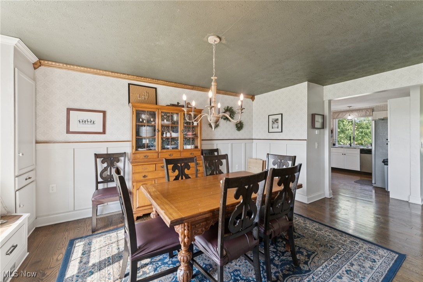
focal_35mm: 14
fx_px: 164
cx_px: 212
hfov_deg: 104.3
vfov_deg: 81.2
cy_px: 141
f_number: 5
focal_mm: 14
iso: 800
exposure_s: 1/160
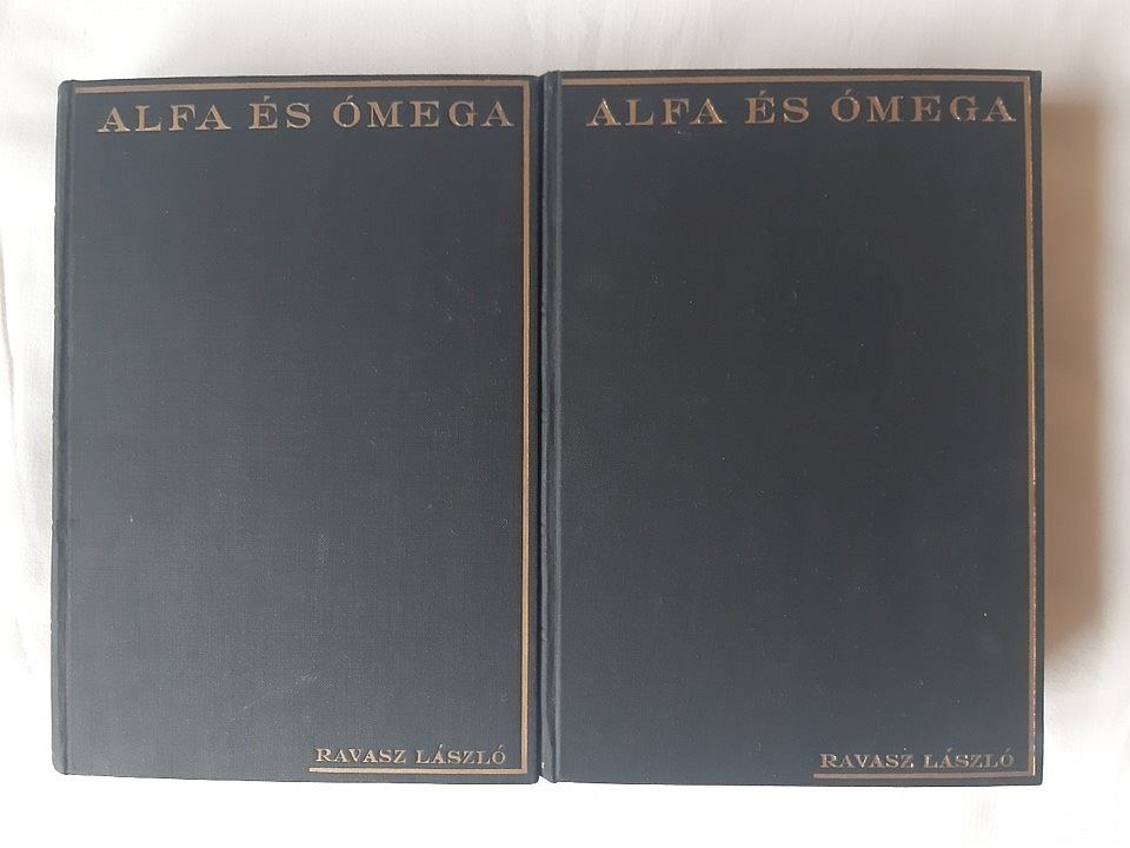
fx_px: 881
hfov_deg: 65.3
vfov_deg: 51.4
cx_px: 565
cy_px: 424
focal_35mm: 27
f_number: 1.7
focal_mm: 3.93
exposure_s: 1/60
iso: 250
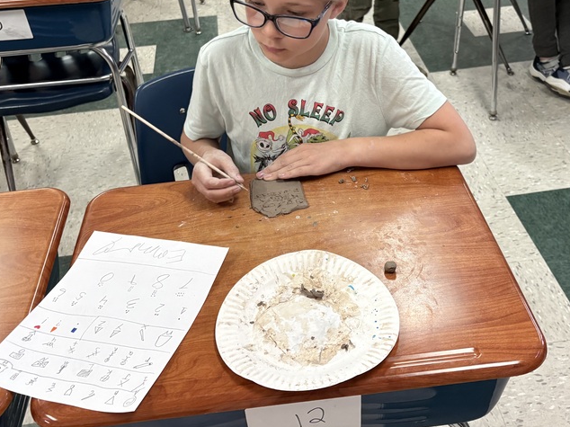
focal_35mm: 42
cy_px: 148
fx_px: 691
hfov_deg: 44.7
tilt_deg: -34.6
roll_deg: +4.2
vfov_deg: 34.1
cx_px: 325
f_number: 1.6
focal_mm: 5.96
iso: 250
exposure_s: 1/60
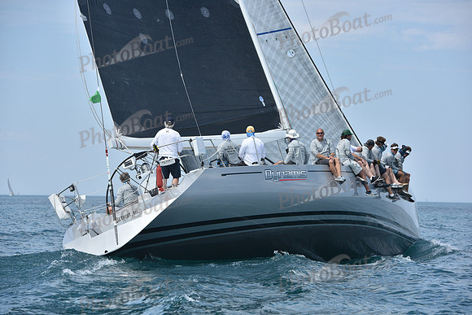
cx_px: 236
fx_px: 1770
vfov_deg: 10.2
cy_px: 158
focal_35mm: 135
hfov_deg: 15.2
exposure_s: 1/1250
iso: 250
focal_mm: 135
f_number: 6.3
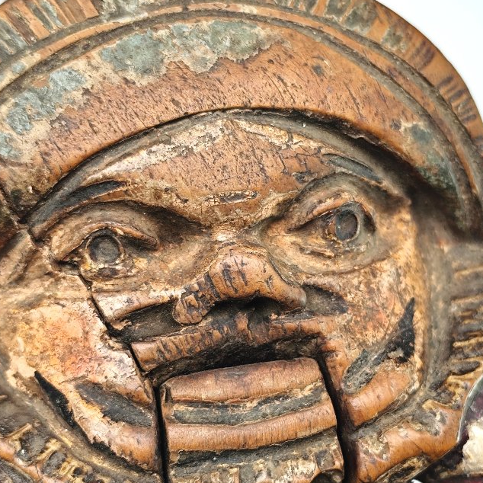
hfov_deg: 22.5
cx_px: 263
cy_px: 286
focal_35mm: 77
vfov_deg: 22.4
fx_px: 1216
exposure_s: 1/100
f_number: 1.65
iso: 125
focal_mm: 6.14
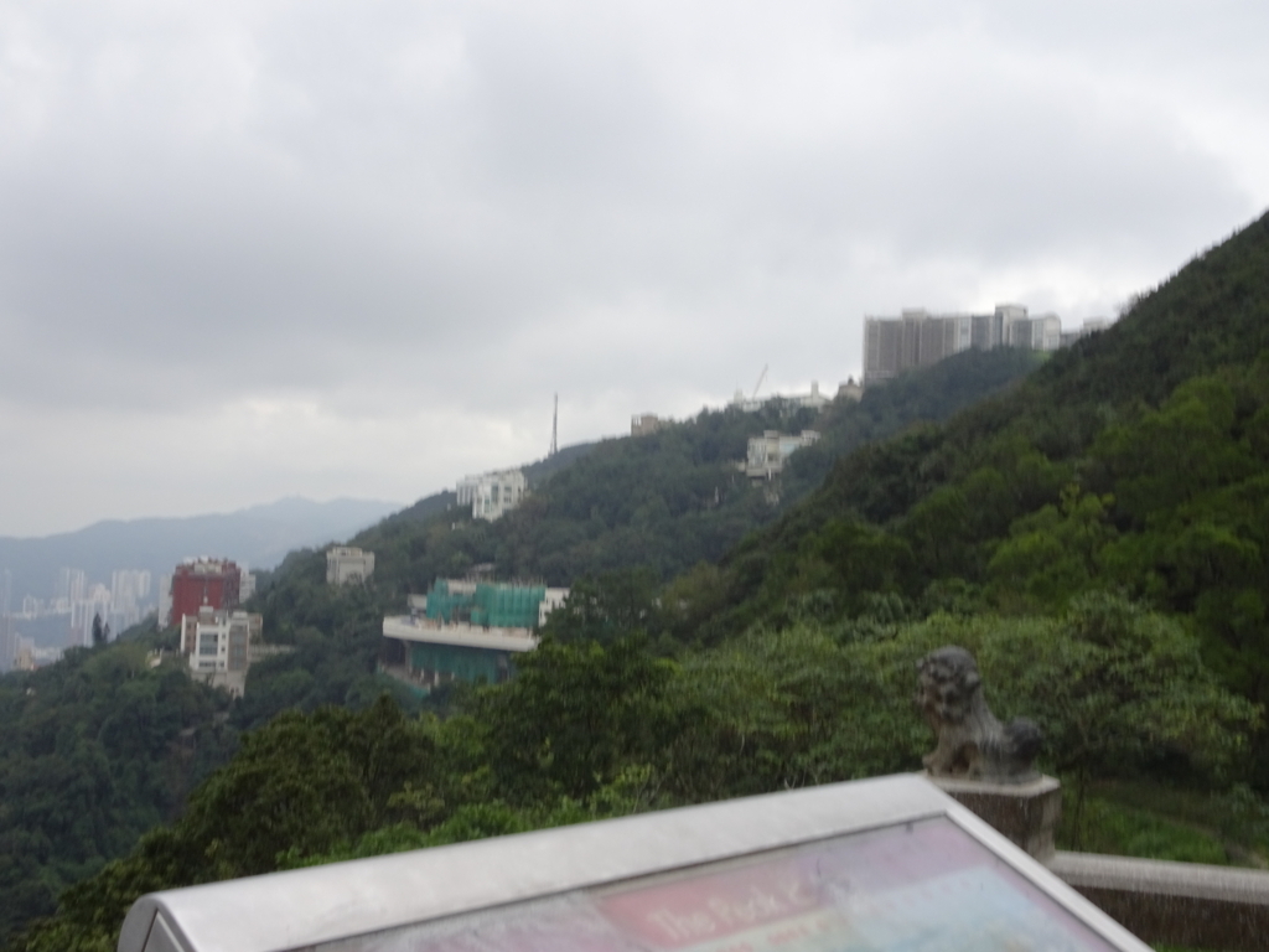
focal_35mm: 37
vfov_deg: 38.7
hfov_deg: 50.1
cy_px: 476
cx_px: 634
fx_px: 1356
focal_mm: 6.37
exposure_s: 1/40
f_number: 4
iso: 100
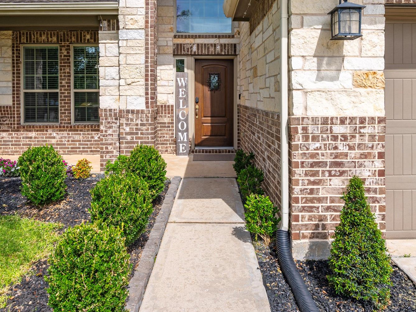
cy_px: 101
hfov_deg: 63.4
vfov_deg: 48.8
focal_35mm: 28
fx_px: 336
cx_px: 209
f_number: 11
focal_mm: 19
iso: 125
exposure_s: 1/250
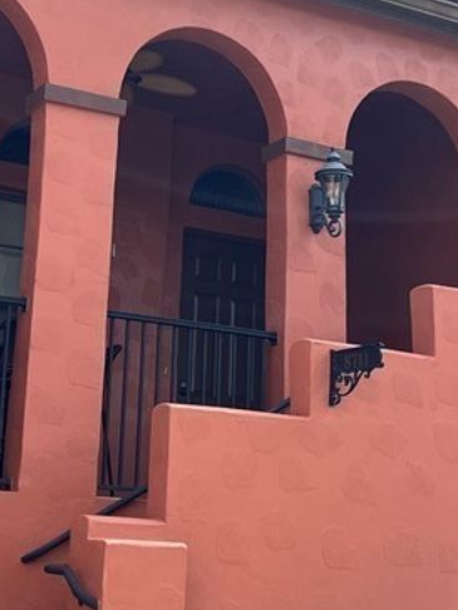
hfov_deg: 20.2
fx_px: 1287
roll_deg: -1.8
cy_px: 188
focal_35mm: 73
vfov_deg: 26.5
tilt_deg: +17.6
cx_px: 200
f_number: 1.5
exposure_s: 1/1377
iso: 50
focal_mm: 5.7
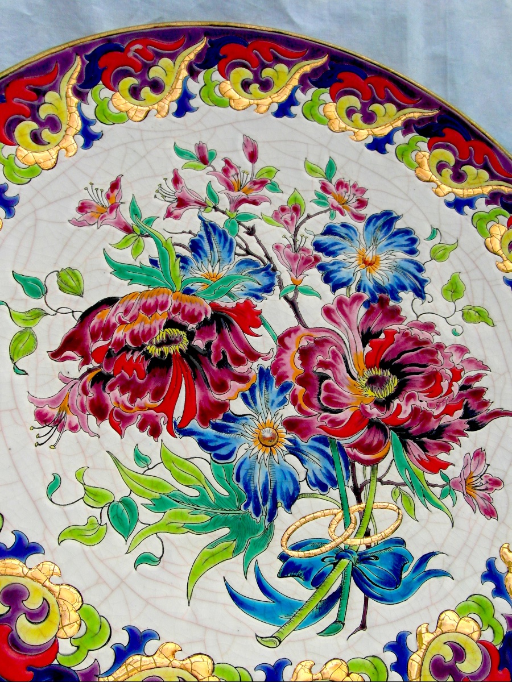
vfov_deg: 56.8
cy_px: 341
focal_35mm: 32
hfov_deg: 44.2
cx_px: 256
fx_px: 631
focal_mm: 5.3
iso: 80
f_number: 5.6
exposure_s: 1/250
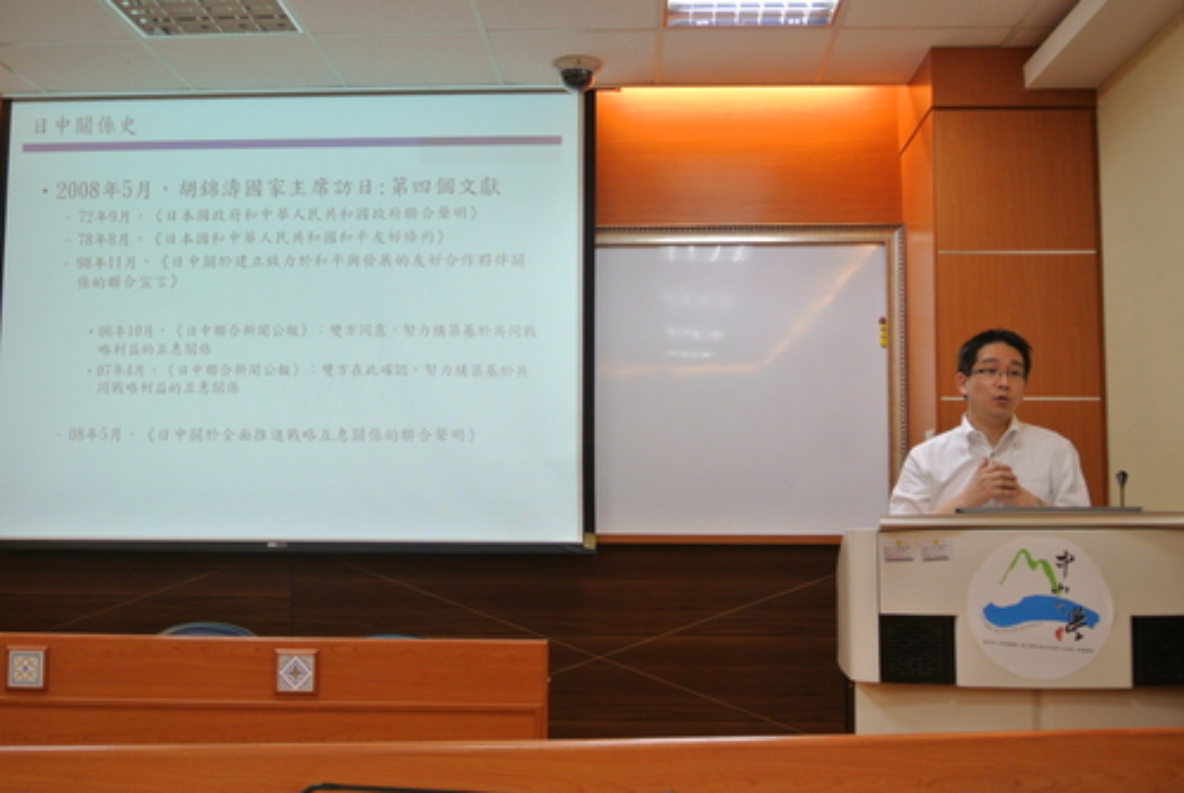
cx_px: 592
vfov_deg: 33.5
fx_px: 1317
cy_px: 396
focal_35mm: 40
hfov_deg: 48.4
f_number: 4.2
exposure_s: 1/60
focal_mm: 15.1
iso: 400
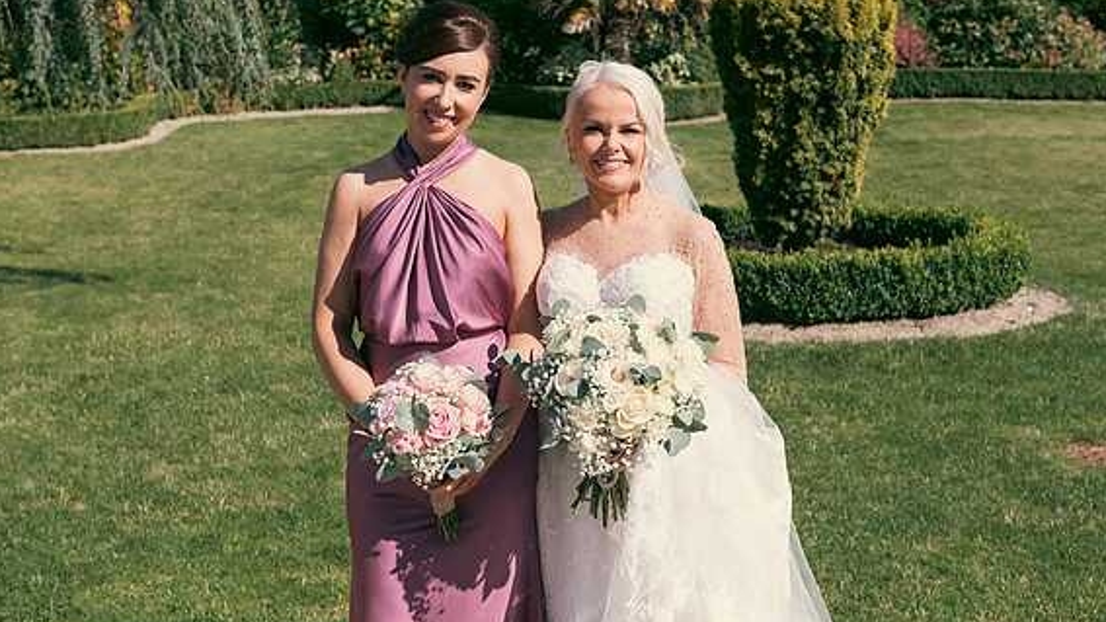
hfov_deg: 34.9
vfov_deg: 20.0
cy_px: 272
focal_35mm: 60
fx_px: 1760
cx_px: 556
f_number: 6.3
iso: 160
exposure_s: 1/2500
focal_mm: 56
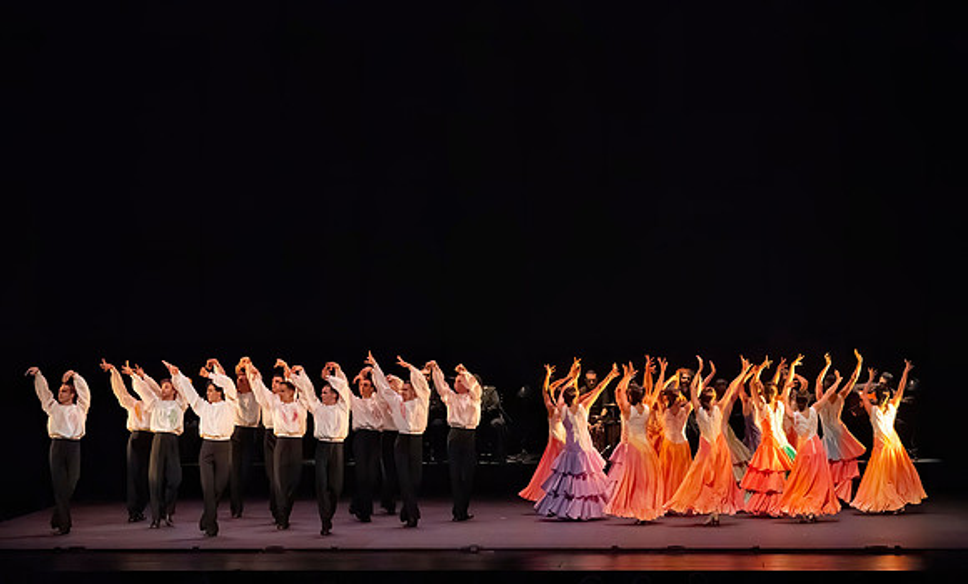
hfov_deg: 18.9
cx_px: 482
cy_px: 349
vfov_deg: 11.4
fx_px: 2913
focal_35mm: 111
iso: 20000
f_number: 6.3
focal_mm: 100
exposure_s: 1/400
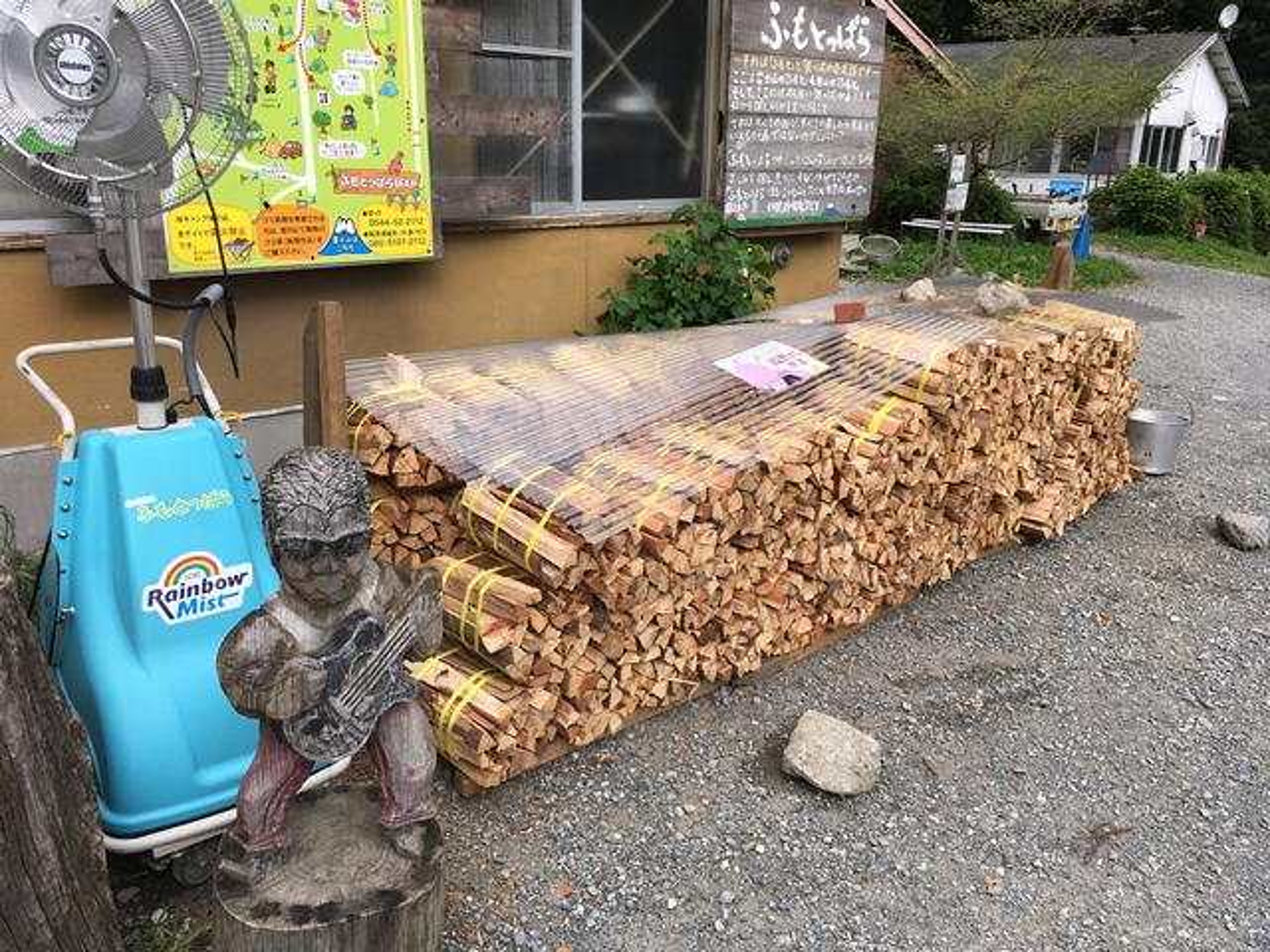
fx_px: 1064
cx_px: 635
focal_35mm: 29
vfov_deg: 48.2
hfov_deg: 61.7
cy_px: 476
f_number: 2.2
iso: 25
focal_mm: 4.15
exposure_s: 1/390
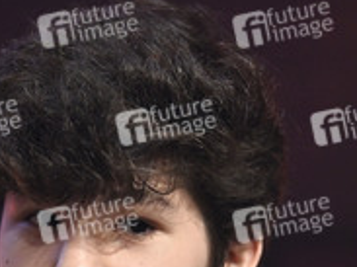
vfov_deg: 1.6
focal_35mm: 948
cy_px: 269
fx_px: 9770
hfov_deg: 2.1
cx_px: 114
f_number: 4.5
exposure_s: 1/250
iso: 1250
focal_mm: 400
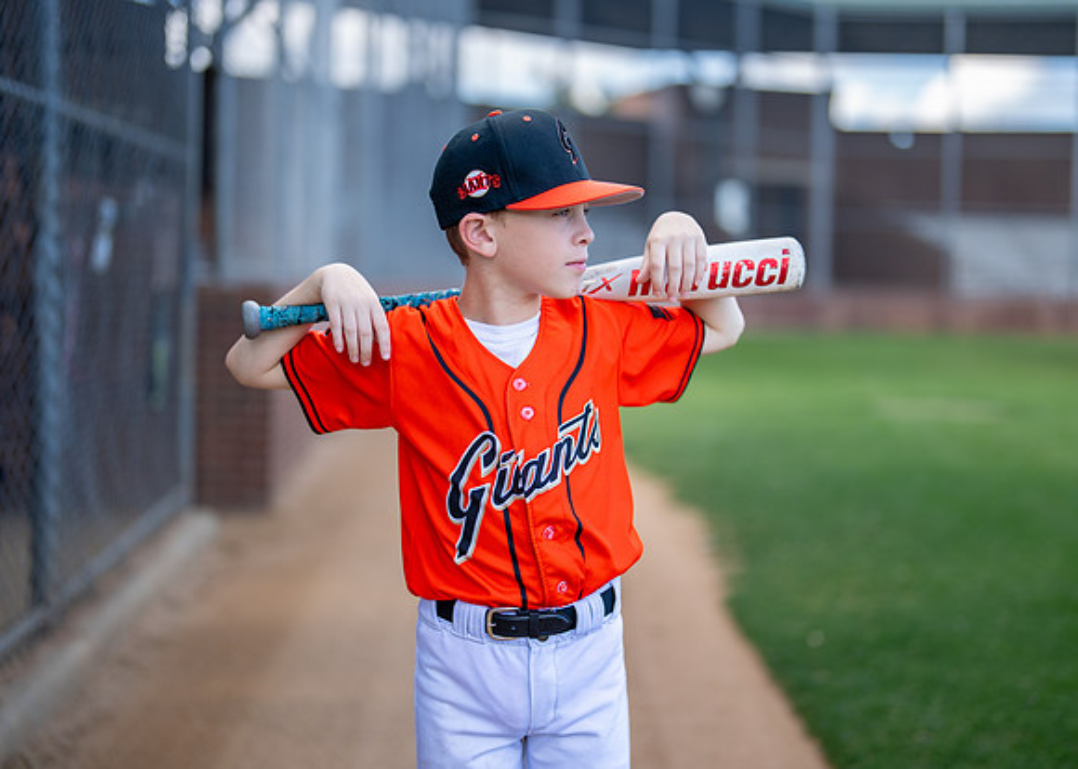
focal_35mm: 56
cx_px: 550
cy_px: 368
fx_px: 1717
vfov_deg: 25.3
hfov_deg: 34.9
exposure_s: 1/2000
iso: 125
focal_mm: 50
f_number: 1.2
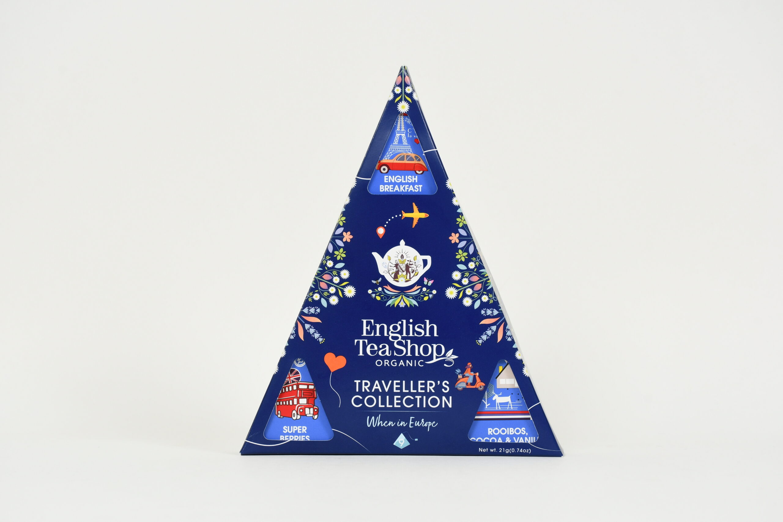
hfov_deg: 24.2
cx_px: 392
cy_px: 261
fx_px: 1827
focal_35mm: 84
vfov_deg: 16.3
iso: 125
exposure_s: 1/100
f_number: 9
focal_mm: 56
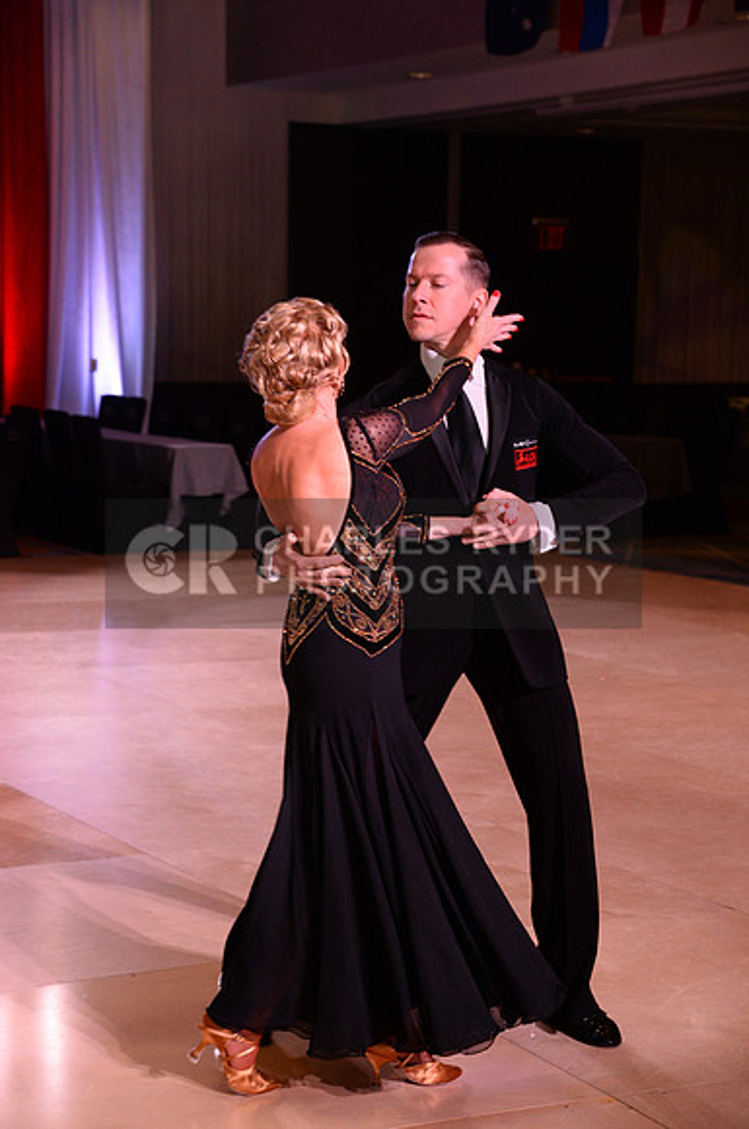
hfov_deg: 18.1
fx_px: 2347
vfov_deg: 27.0
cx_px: 374
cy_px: 564
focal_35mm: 75
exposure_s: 1/250
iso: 2500
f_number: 6.3
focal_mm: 75
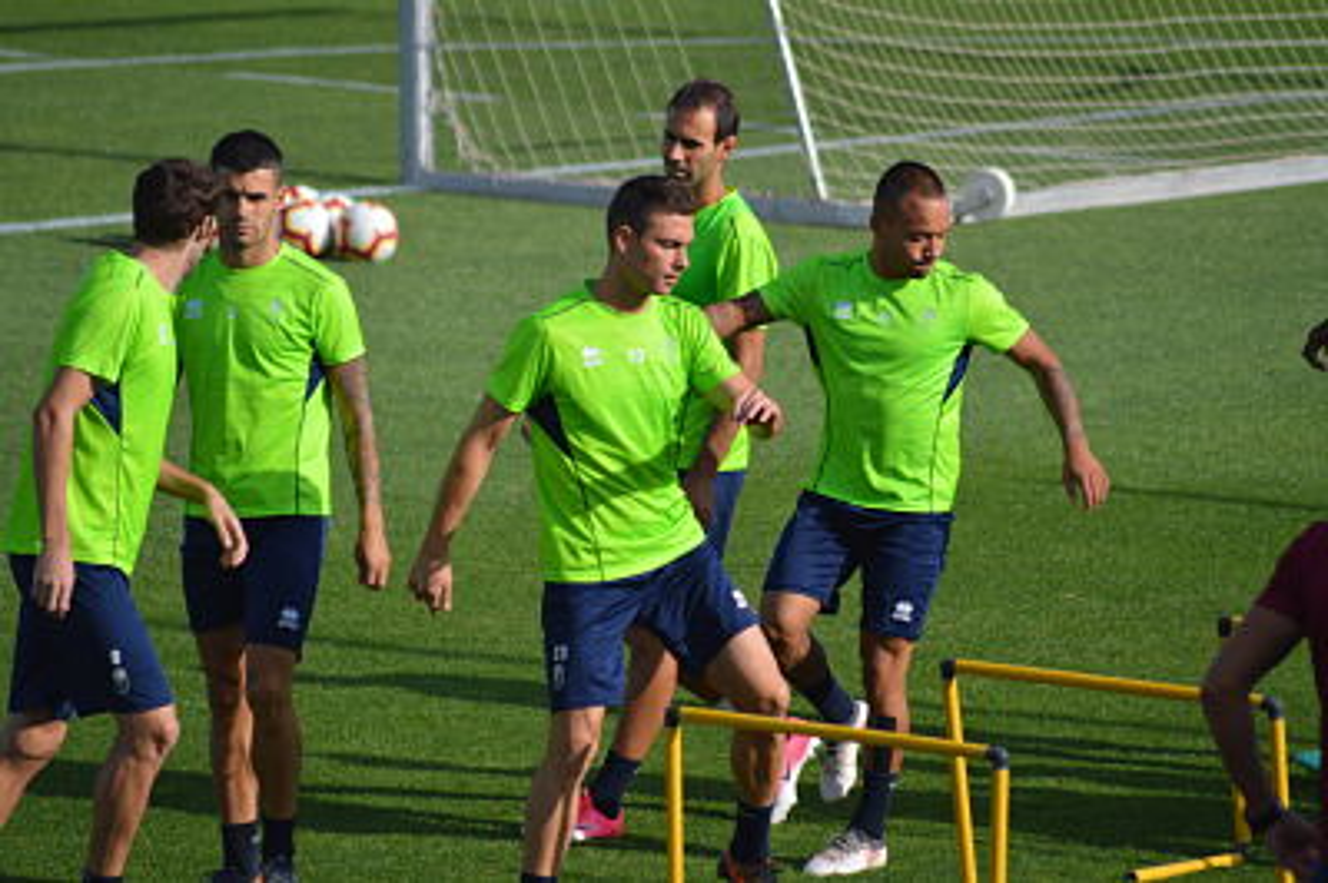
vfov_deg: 4.2
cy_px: 442
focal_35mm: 330
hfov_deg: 6.2
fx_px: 12163
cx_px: 664
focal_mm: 220
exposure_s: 1/2000
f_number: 5.6
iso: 360
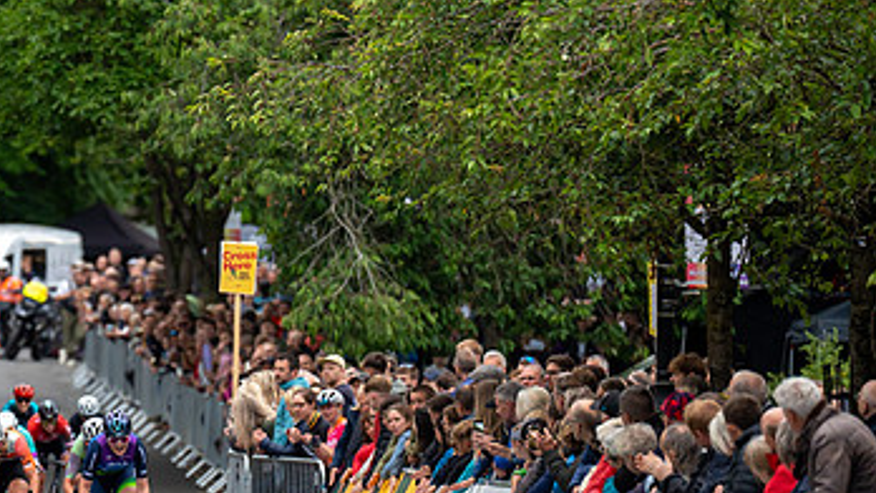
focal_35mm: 410
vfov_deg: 3.0
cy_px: 453
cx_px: 98
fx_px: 9526
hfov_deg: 5.3
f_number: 2.8
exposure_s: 1/800
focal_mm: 200
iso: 1000
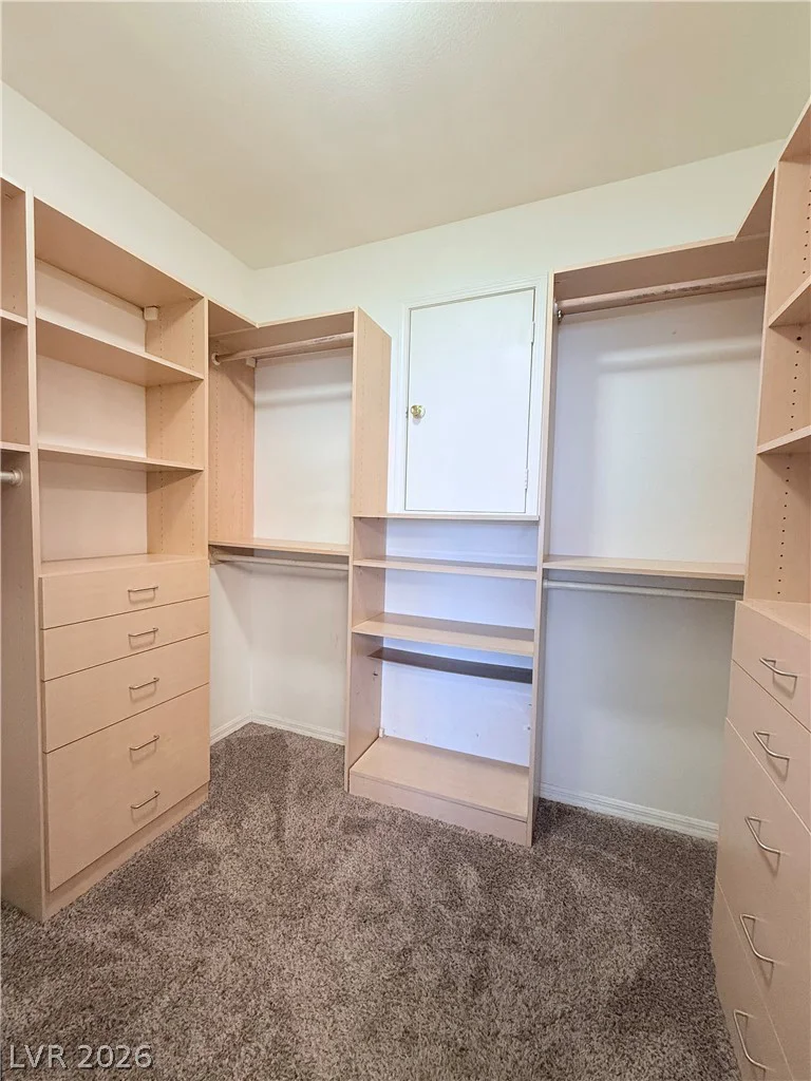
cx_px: 406
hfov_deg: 85.7
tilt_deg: -2.8
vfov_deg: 102.1
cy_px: 540
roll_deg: -1.6
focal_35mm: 14
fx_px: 437
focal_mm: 2.22
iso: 250
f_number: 2.2
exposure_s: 1/60
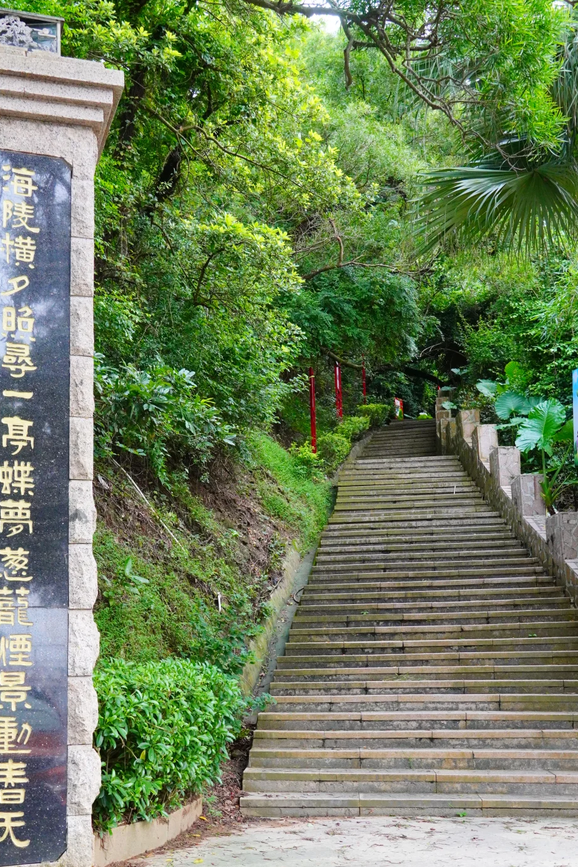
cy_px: 488
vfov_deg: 46.3
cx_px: 253
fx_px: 1011
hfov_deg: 31.9
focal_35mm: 42
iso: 1600
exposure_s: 1/40
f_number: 8
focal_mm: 24
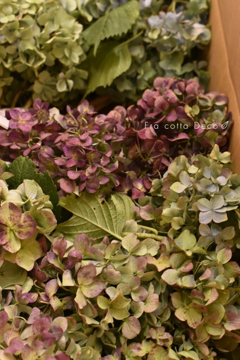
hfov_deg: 27.0
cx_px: 120
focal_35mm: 50
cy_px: 180
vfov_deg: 39.6
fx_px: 500
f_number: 5.6
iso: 6400
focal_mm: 50
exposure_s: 1/40
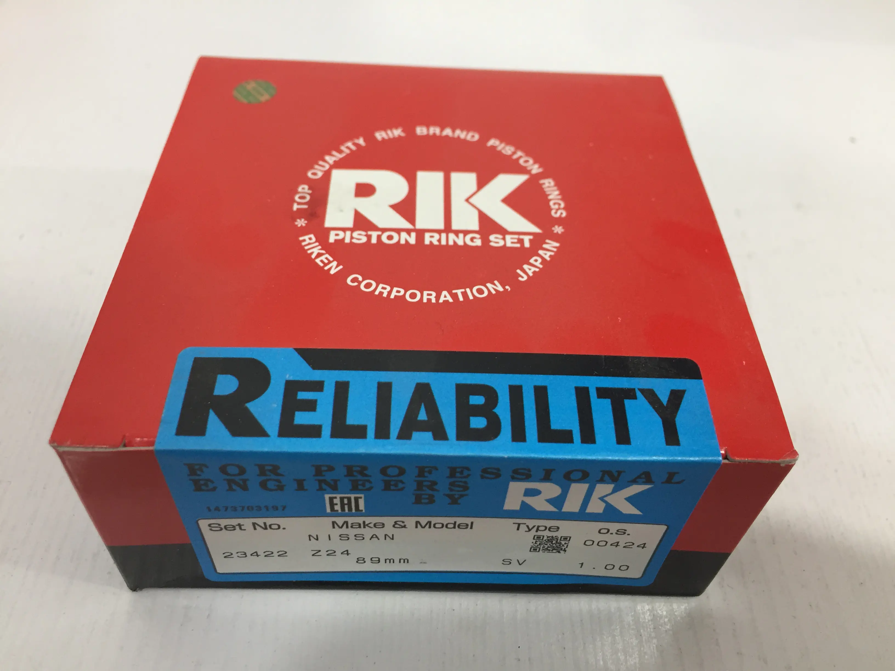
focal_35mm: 29
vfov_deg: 48.2
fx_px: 750
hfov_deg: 61.7
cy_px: 336
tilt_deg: -49.1
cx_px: 448
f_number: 2.2
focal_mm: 4.15
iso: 100
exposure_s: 1/33
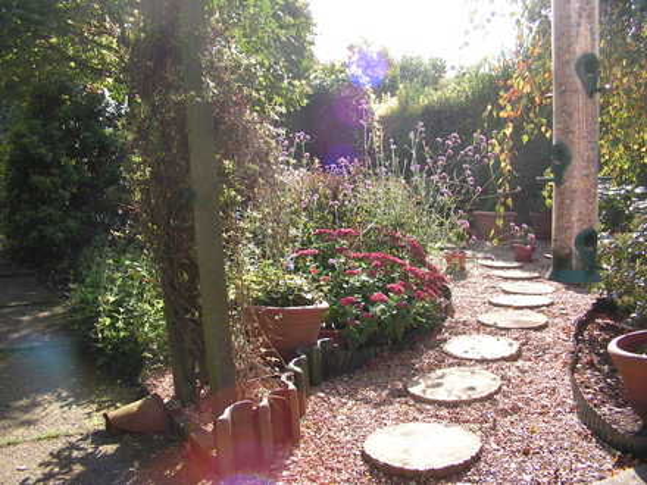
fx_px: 673
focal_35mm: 36
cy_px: 242
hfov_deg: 51.4
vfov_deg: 39.7
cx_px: 324
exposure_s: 1/320
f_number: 3.2
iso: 64
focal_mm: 6
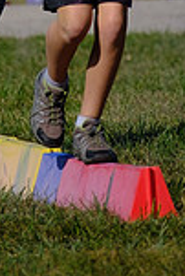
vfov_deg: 2.2
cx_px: 58
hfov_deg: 1.5
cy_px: -200
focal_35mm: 936
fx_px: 7198
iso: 200
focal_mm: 115
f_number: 2.8
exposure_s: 1/6400
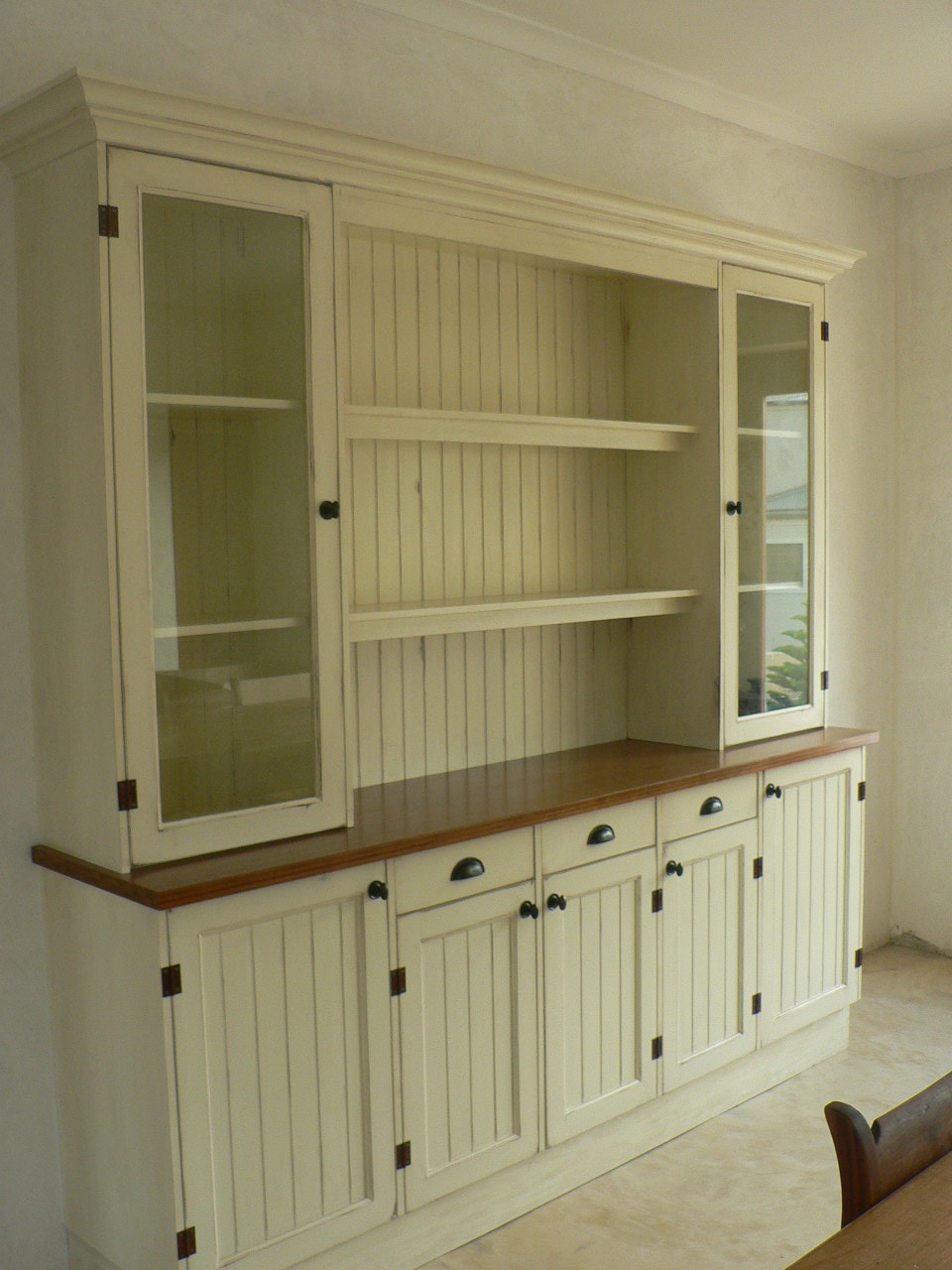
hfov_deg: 39.7
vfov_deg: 51.4
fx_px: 1320
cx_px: 476
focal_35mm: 36
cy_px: 635
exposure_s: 1/50
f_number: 3.6
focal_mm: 6
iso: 100
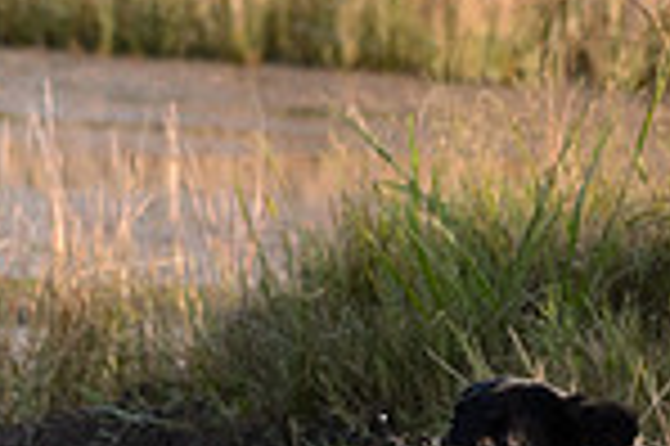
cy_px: 573
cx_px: 650
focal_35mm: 1292
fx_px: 24019
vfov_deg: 1.1
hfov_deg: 1.6
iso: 1400
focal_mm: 230
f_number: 6.3
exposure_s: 1/1600
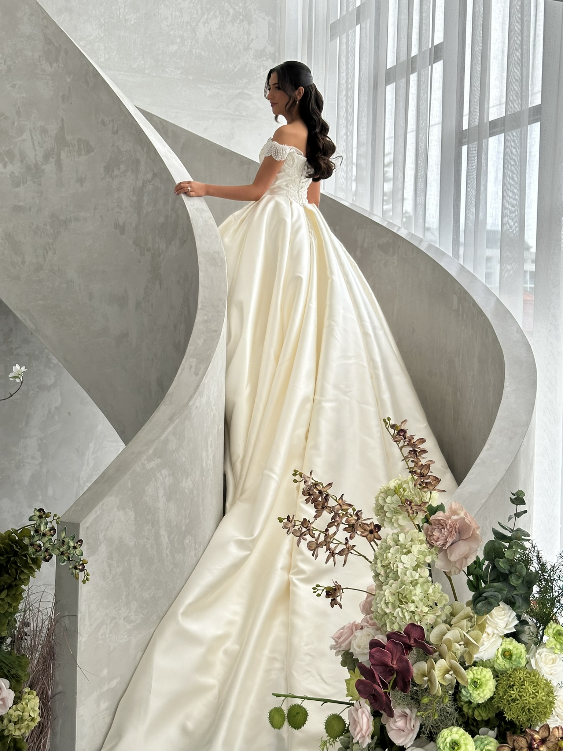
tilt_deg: +0.6
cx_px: 282
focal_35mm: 48
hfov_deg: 30.3
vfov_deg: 39.7
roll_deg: -1.8
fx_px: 1041
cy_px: 376
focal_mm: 6.86
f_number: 1.78
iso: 50
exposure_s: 1/204
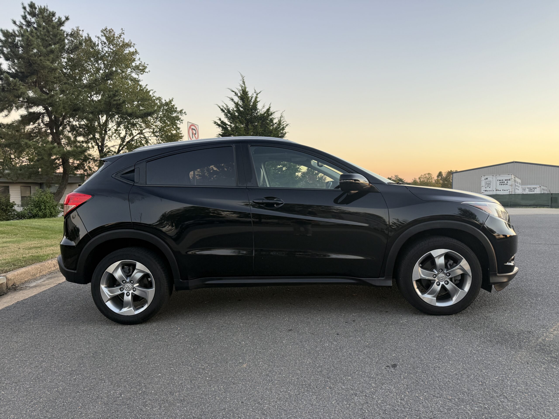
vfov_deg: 56.8
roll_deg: -0.5
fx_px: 388
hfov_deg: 71.6
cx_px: 280
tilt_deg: -2.3
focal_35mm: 24
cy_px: 210
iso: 80
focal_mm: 6.76
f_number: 1.78
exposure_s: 1/100
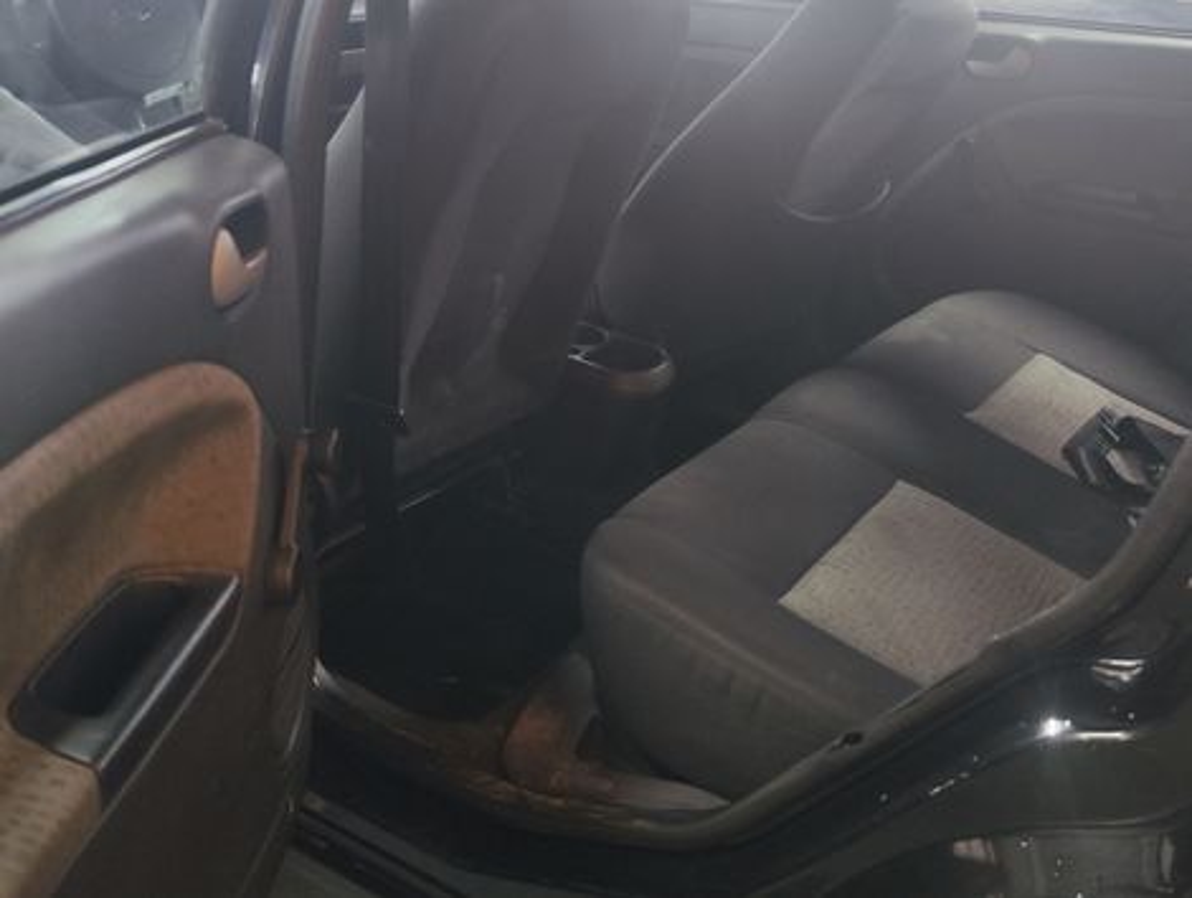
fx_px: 793
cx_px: 596
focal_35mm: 23
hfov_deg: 73.8
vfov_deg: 59.0
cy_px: 449
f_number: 1.69
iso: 1063
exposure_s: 1/24
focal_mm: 7.01
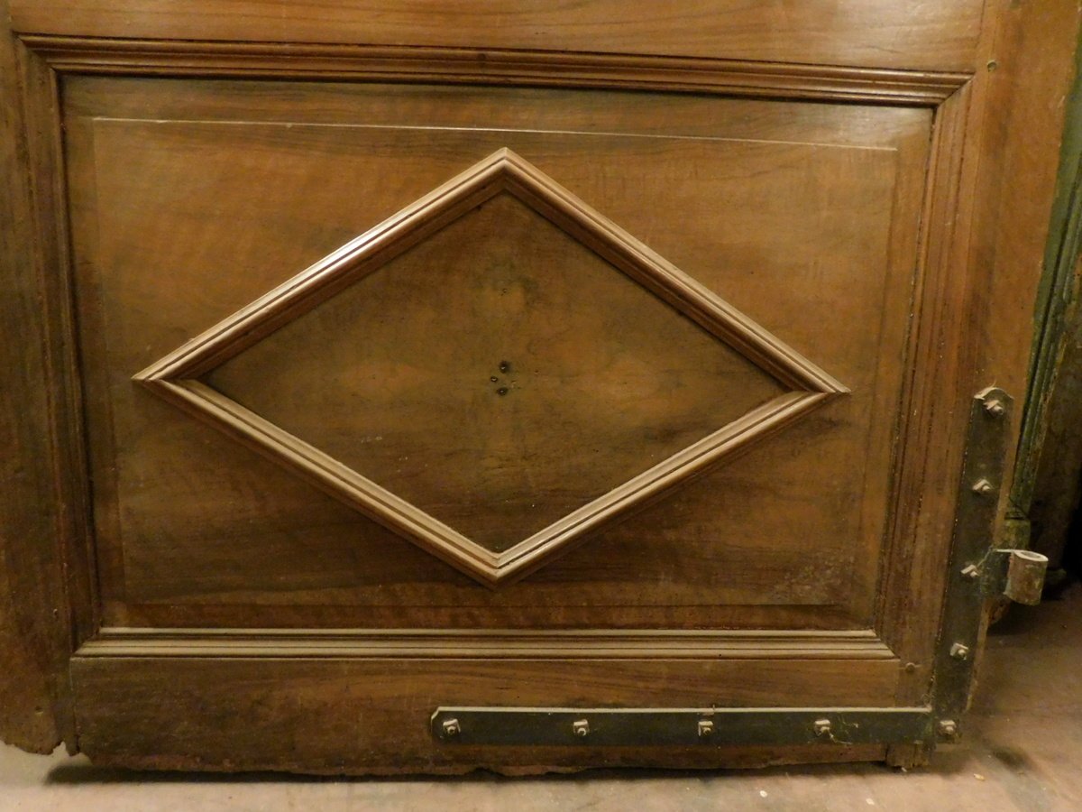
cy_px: 406
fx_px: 719
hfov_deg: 73.9
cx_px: 541
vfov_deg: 58.9
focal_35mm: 23
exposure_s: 1/5
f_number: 3
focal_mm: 4
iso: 800
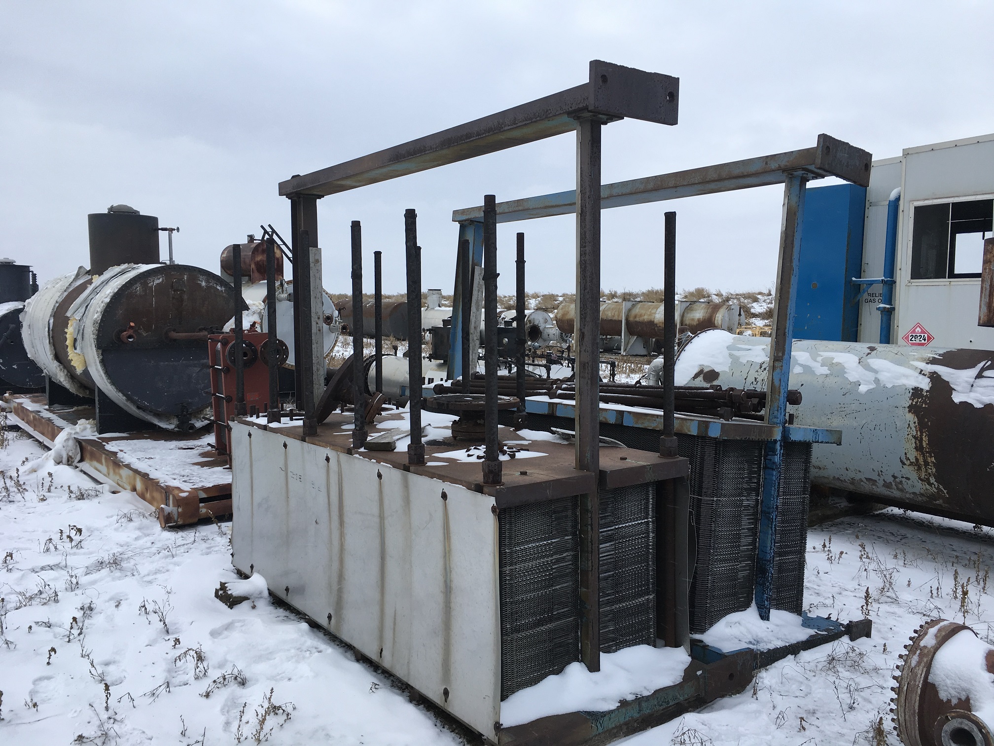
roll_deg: -2.4
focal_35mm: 29
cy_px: 373
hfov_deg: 61.7
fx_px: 833
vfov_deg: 48.2
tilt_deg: -6.7
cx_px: 497
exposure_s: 1/416
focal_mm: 4.15
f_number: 2.2
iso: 25
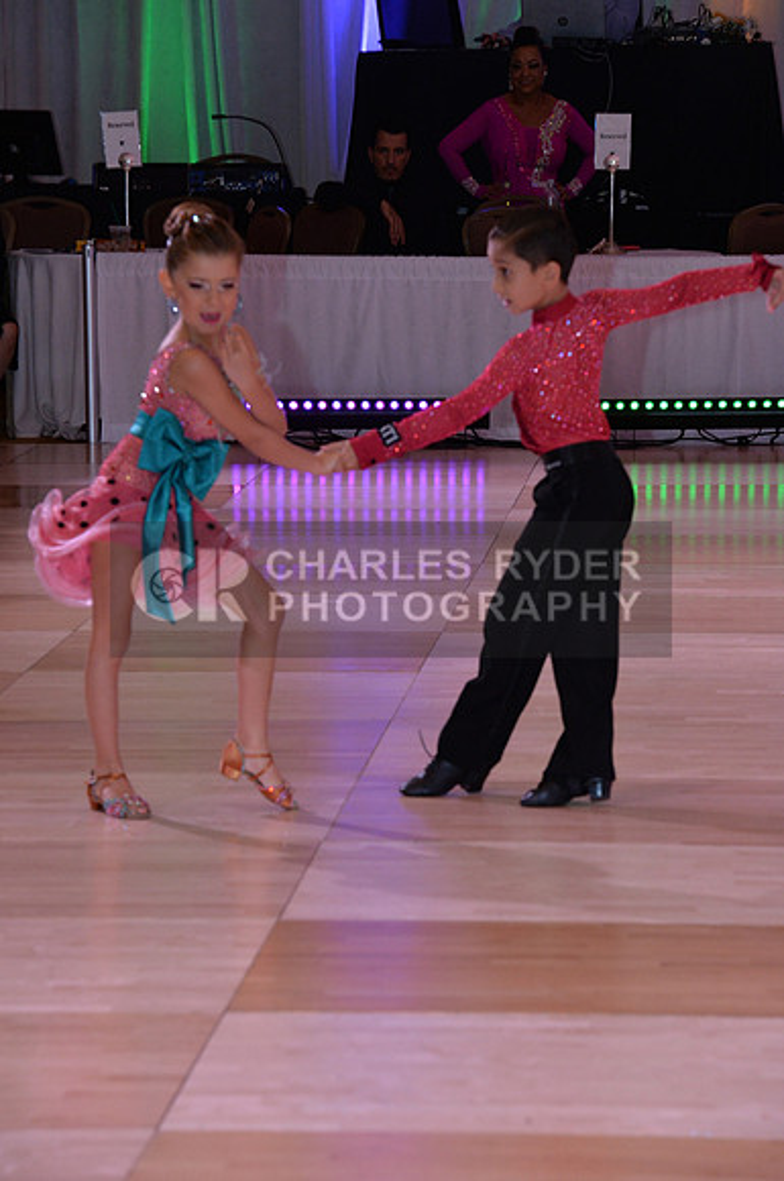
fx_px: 5733
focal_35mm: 175
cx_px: 392
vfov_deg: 11.8
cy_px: 590
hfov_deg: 7.8
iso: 2000
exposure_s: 1/250
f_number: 8
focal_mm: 175
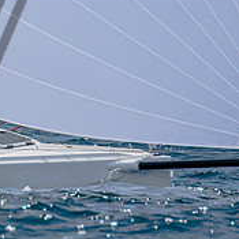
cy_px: 25
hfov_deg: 1.0
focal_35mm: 1693
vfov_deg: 1.0
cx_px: -154
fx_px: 13225
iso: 200
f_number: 5.6
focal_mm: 400
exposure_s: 1/2000
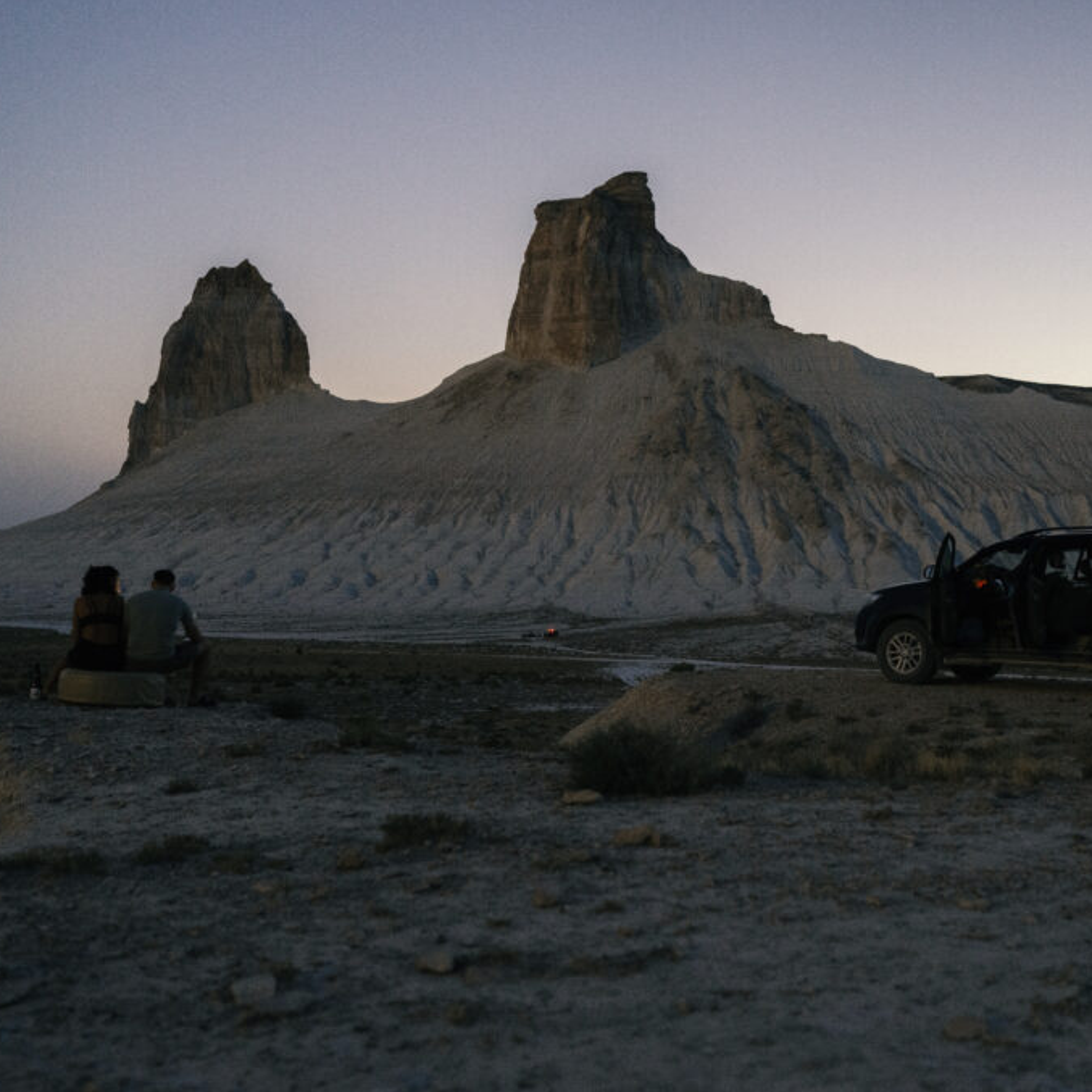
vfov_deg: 37.6
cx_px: 647
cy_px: 548
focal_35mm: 45
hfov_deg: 37.4
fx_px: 1606
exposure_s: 1/2
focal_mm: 35
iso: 3200
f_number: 2.5
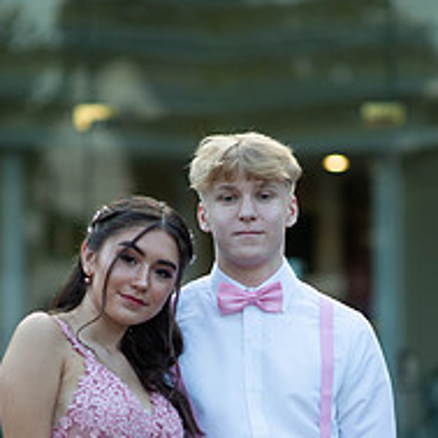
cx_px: 233
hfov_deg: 10.2
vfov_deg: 10.1
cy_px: 422
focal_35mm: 172
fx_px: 2462
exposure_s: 1/1000
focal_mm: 85
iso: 250
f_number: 2
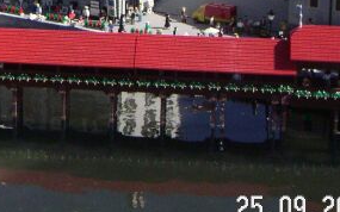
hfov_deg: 18.4
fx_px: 1019
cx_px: -13
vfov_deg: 11.5
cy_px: -75
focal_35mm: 110
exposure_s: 1/380
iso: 160
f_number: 6.6
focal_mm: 5.7
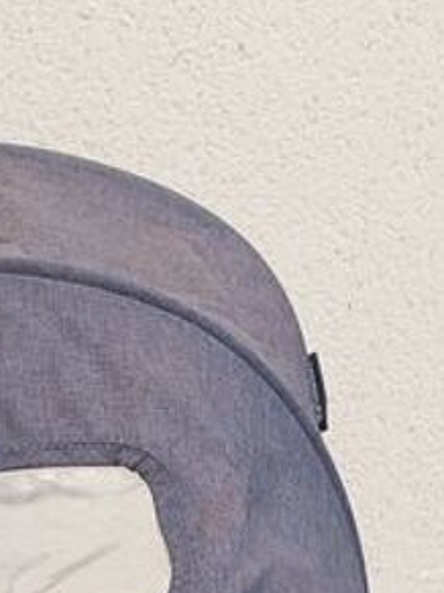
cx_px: -51
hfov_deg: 12.2
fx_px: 2037
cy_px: 1124
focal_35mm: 119
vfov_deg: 14.3
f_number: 2.4
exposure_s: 1/100
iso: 64
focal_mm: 4.3
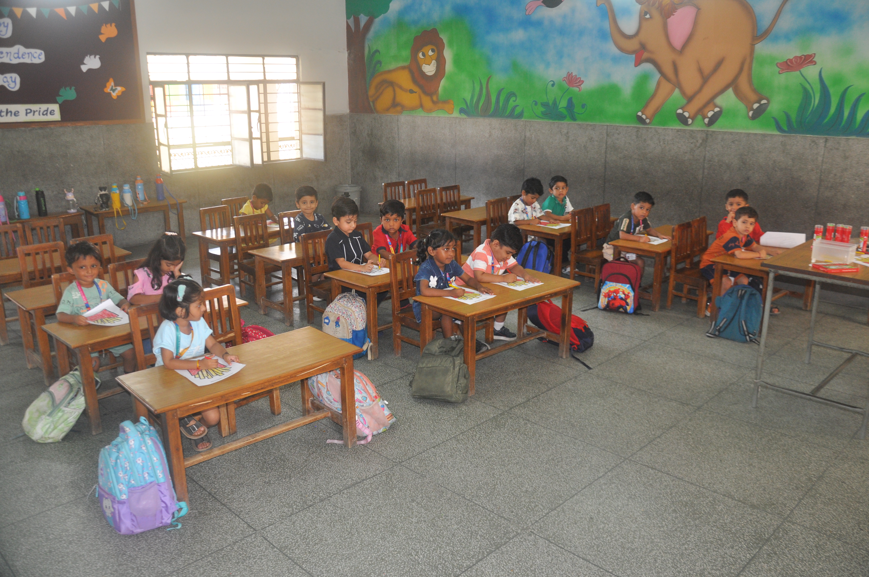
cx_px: 434
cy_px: 288
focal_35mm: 27
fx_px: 651
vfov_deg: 47.8
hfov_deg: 67.4
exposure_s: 1/60
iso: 500
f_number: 3.5
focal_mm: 18
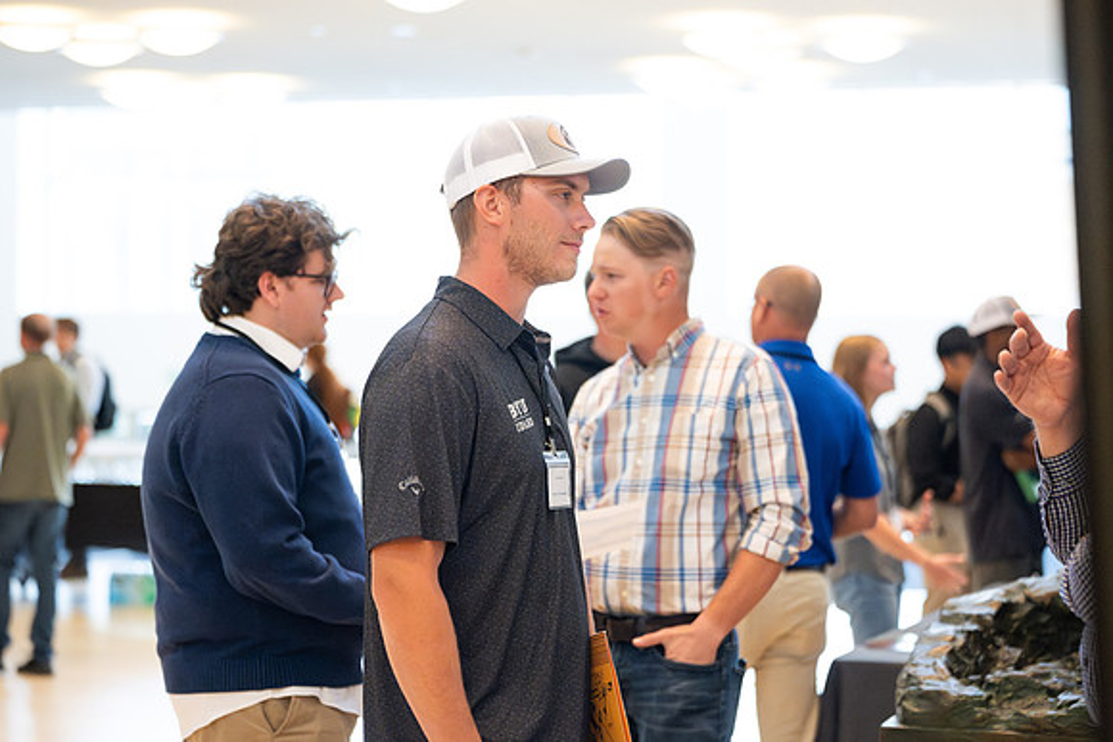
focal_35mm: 85
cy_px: 396
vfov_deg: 16.0
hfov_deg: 23.8
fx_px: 2639
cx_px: 519
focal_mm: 80
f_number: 2.8
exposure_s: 1/800
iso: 6400
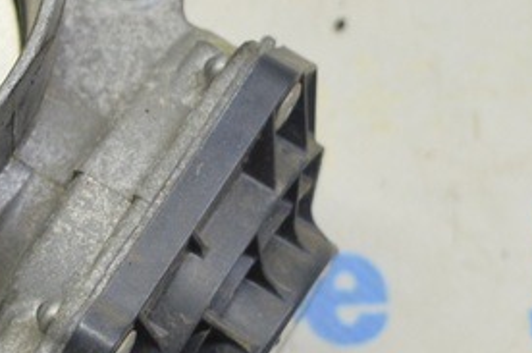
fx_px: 2301
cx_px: -276
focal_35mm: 156
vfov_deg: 8.8
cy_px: 209
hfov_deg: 12.5
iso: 400
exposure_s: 1/25
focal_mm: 28
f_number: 5.6
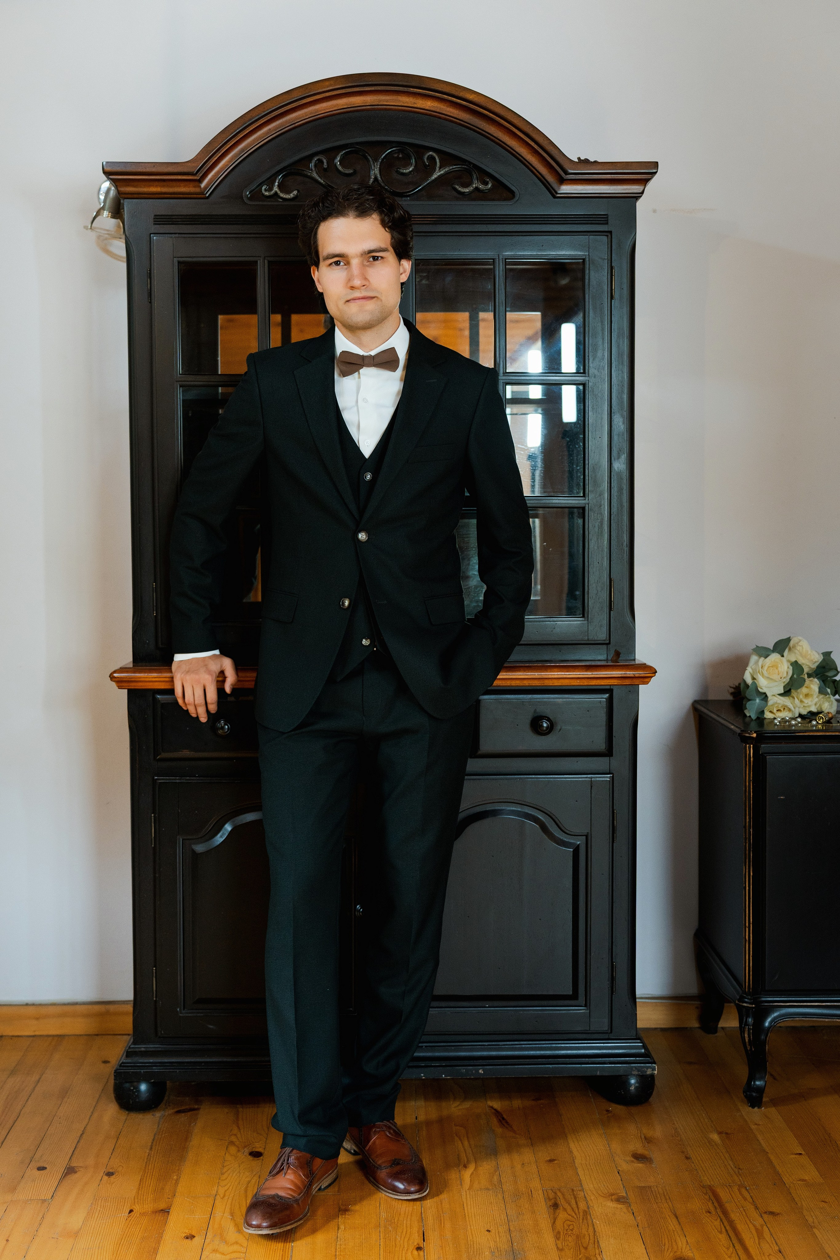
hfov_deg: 34.2
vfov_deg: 49.6
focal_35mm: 39
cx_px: 420
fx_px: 1365
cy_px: 630
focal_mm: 39
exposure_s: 1/100
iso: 800
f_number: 2.8
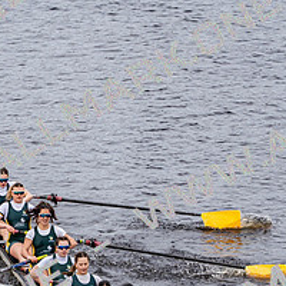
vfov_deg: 3.6
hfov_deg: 3.6
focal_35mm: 492
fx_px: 4599
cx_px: 29
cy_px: 254
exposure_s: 1/2000
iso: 200
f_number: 2.8
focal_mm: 200
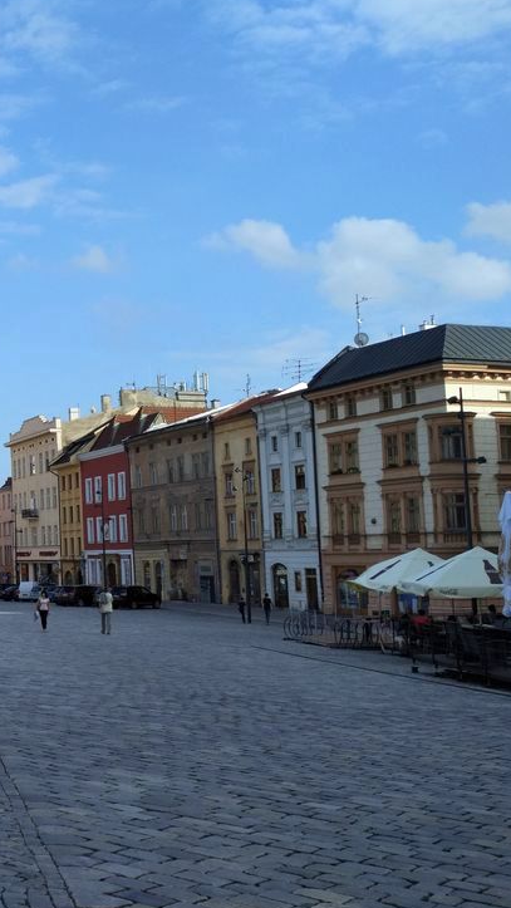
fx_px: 1131
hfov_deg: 23.2
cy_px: 441
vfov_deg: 43.7
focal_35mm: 47
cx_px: -110
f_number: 2
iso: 100
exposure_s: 1/1170
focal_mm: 4.12
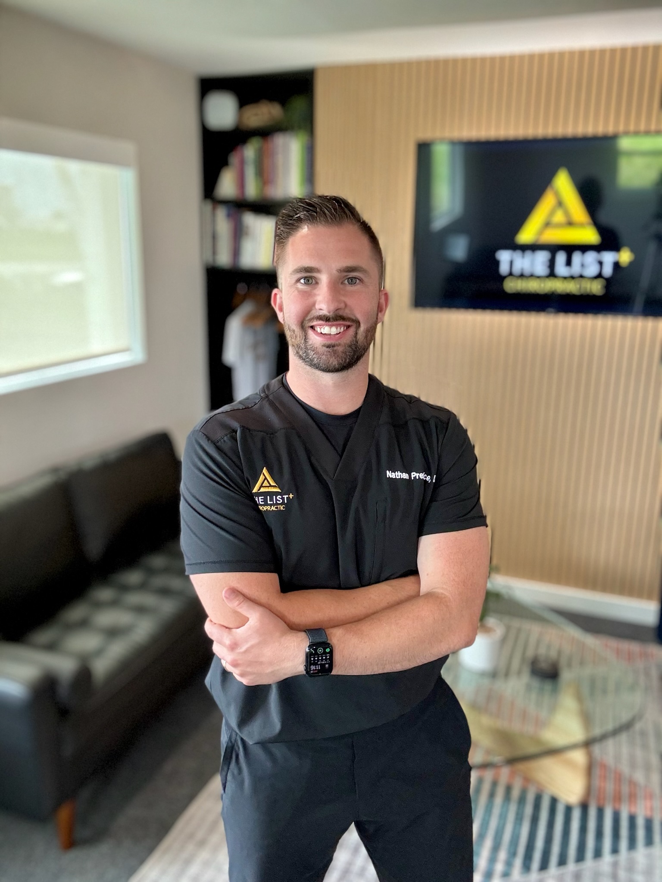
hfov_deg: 46.8
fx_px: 765
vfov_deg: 60.0
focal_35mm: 30
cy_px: 441
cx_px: 331
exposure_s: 1/60
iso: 200
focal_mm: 2.69
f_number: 1.9
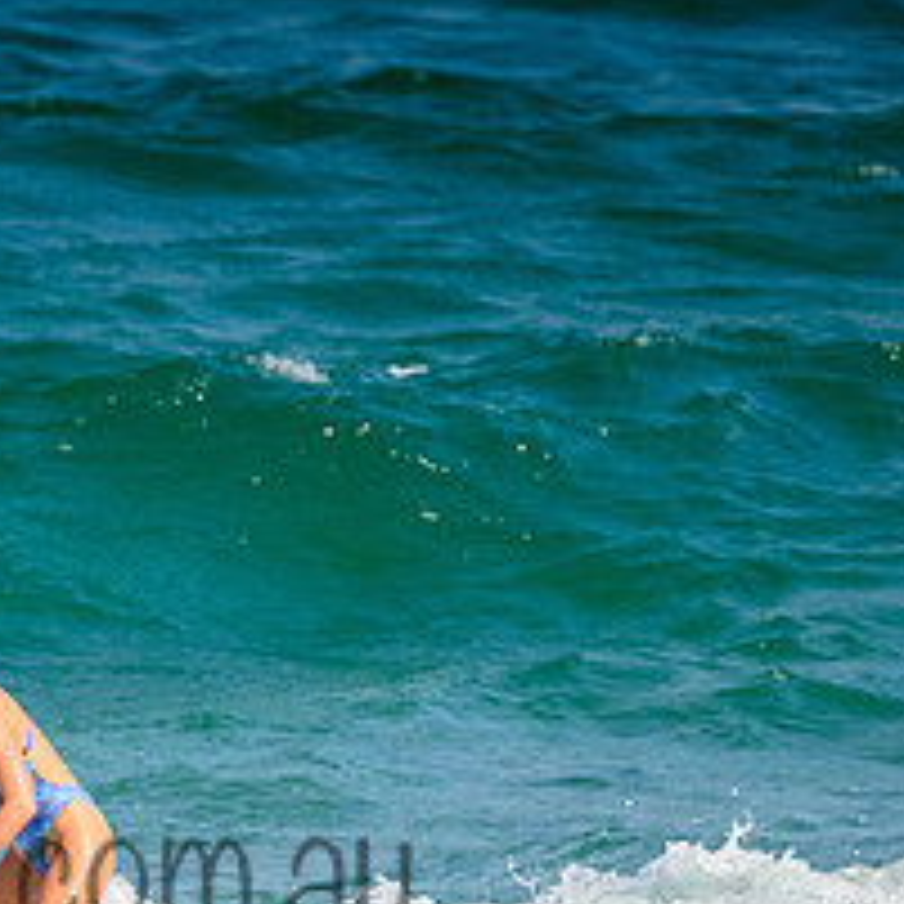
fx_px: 57939
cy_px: 821
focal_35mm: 1961
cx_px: -63
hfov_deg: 0.9
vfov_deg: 0.9
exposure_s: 1/2000
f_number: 11
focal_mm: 800
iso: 1100
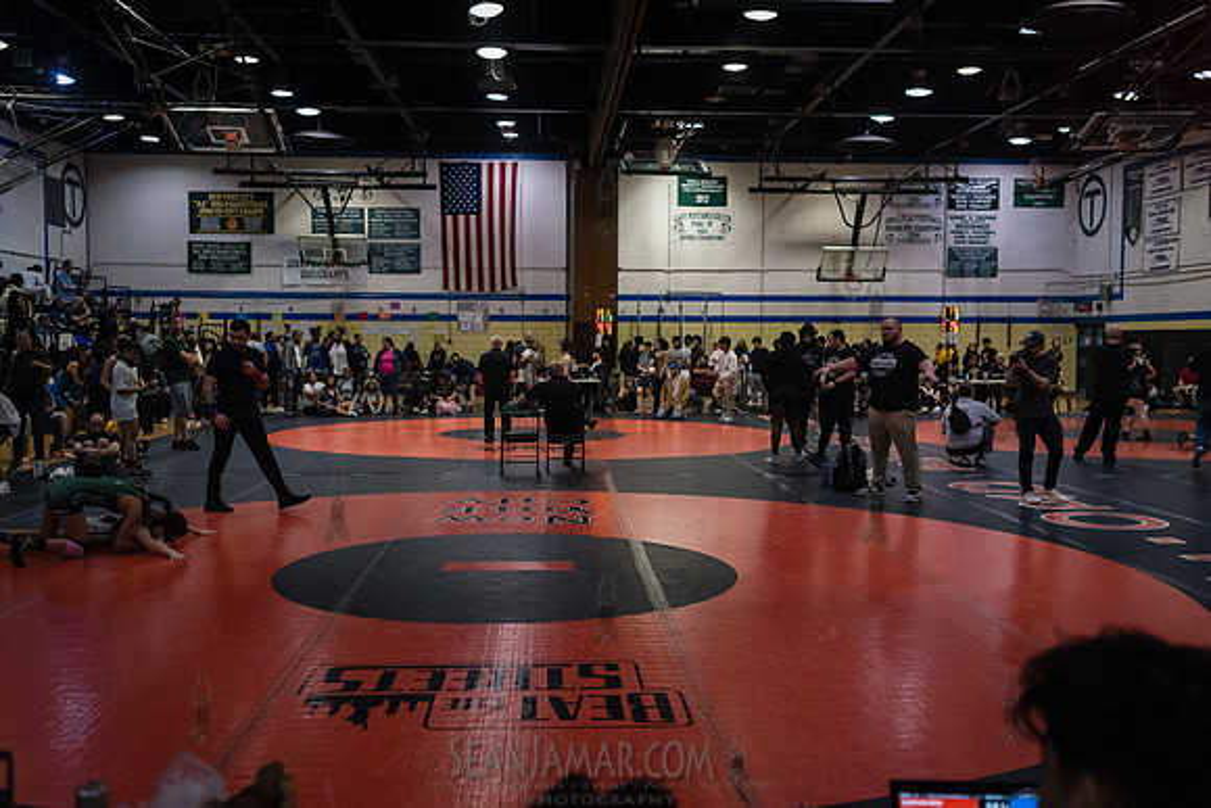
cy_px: 404
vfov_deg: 37.9
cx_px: 606
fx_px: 1178
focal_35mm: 35
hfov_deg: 54.4
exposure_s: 1/1000
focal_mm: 35
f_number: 3.2
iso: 5000
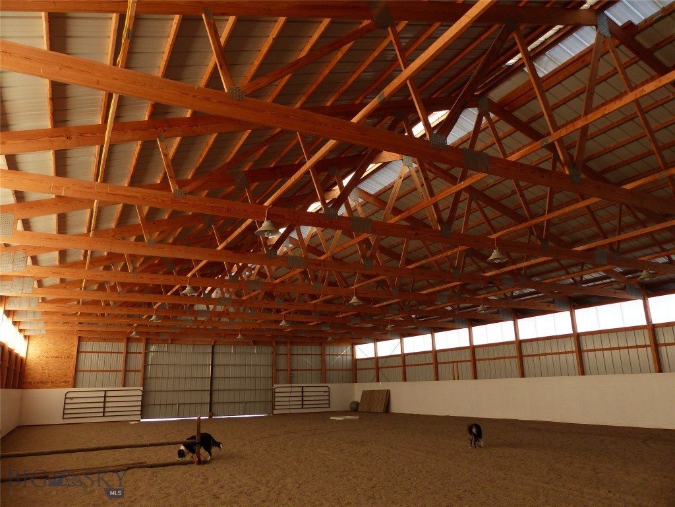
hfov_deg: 69.4
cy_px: 254
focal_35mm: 25
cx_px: 338
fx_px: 487
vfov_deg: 54.9
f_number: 2.8
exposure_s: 1/125
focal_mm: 4.5
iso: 100
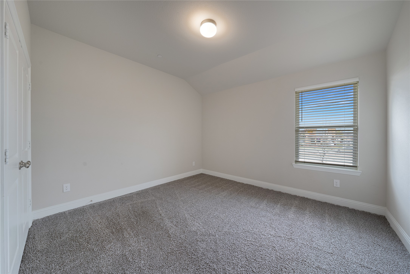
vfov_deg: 90.0
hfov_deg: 112.6
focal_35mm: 12
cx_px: 205
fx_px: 137
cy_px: 137
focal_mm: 12
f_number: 9
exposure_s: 1/80
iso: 500
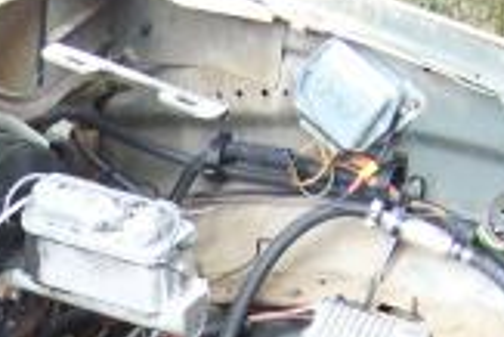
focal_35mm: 115
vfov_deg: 11.4
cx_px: 80
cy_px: 530
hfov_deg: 17.6
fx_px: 1611
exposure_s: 1/30
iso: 98
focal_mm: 5.85
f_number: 2.8
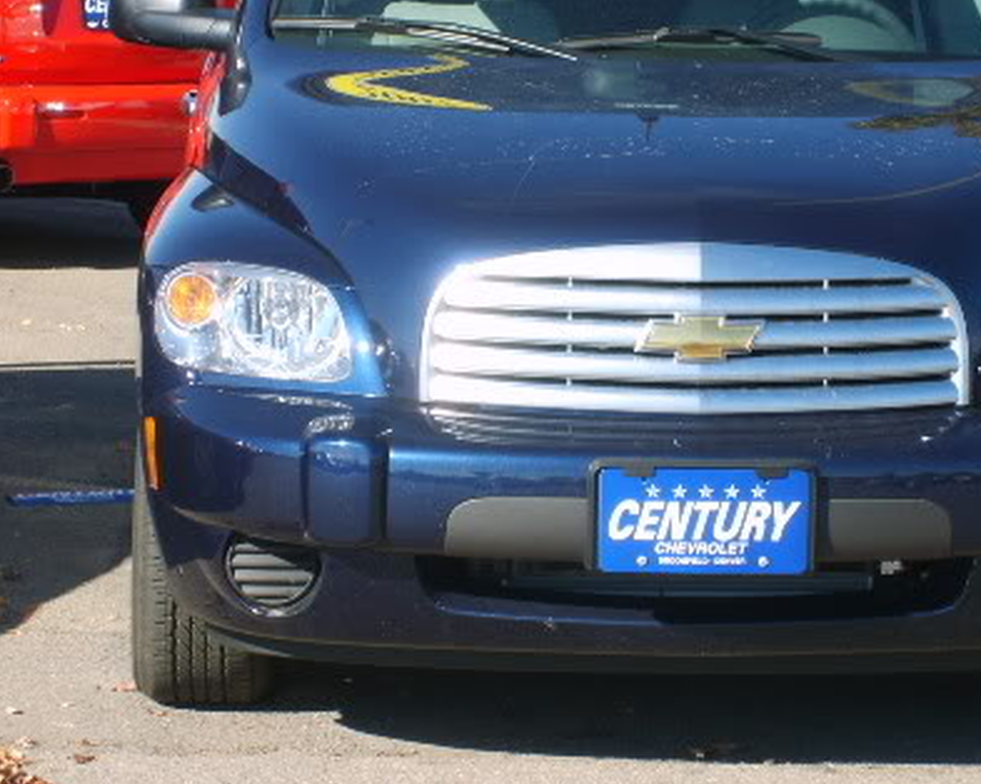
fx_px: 4846
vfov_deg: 9.2
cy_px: 277
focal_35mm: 167
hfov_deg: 11.5
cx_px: 674
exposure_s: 1/180
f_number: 4.9
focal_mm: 17.4
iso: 50
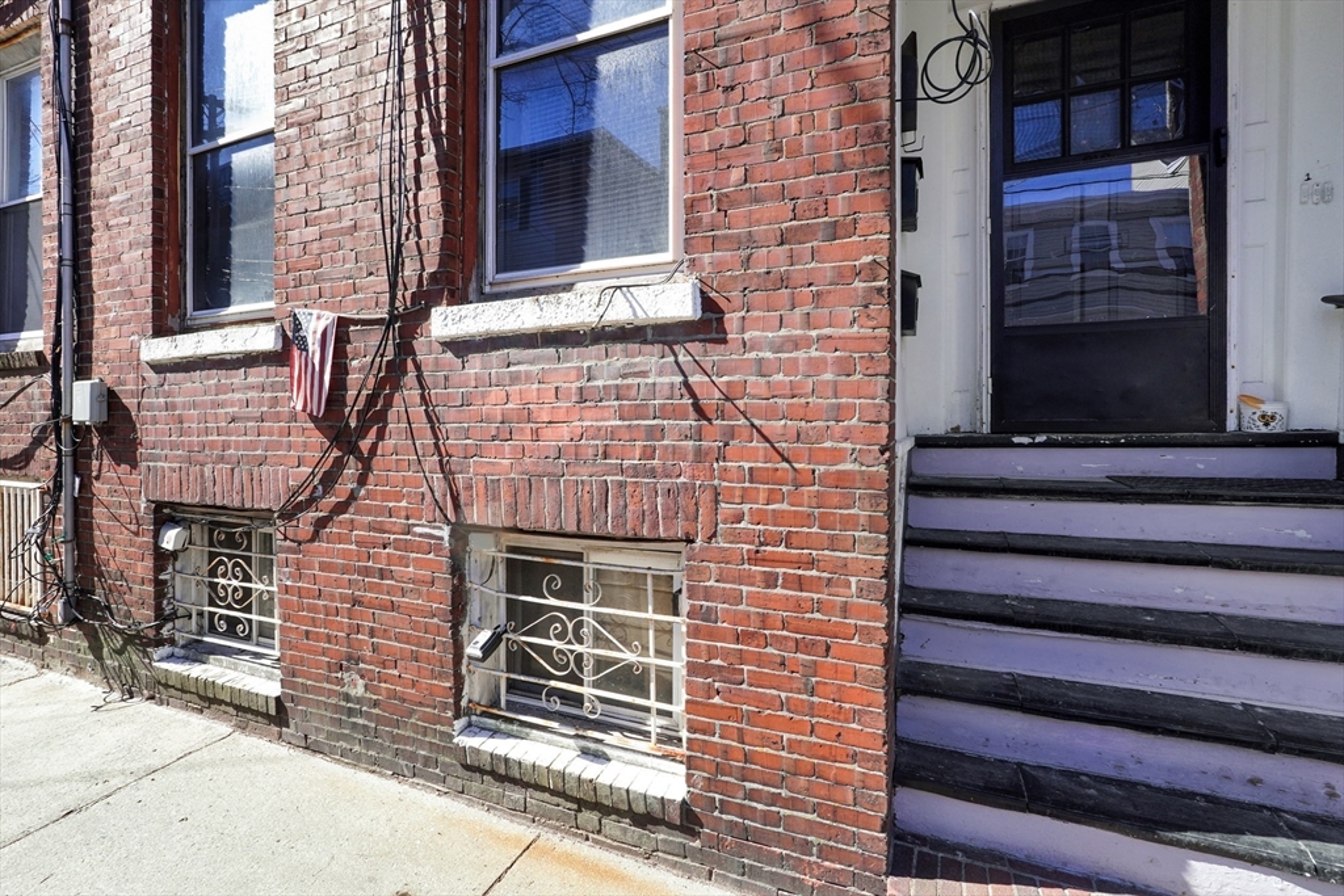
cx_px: 672
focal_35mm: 16
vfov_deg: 72.1
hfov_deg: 95.0
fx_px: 616
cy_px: 448
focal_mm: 11
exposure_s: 1/80
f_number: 10
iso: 125
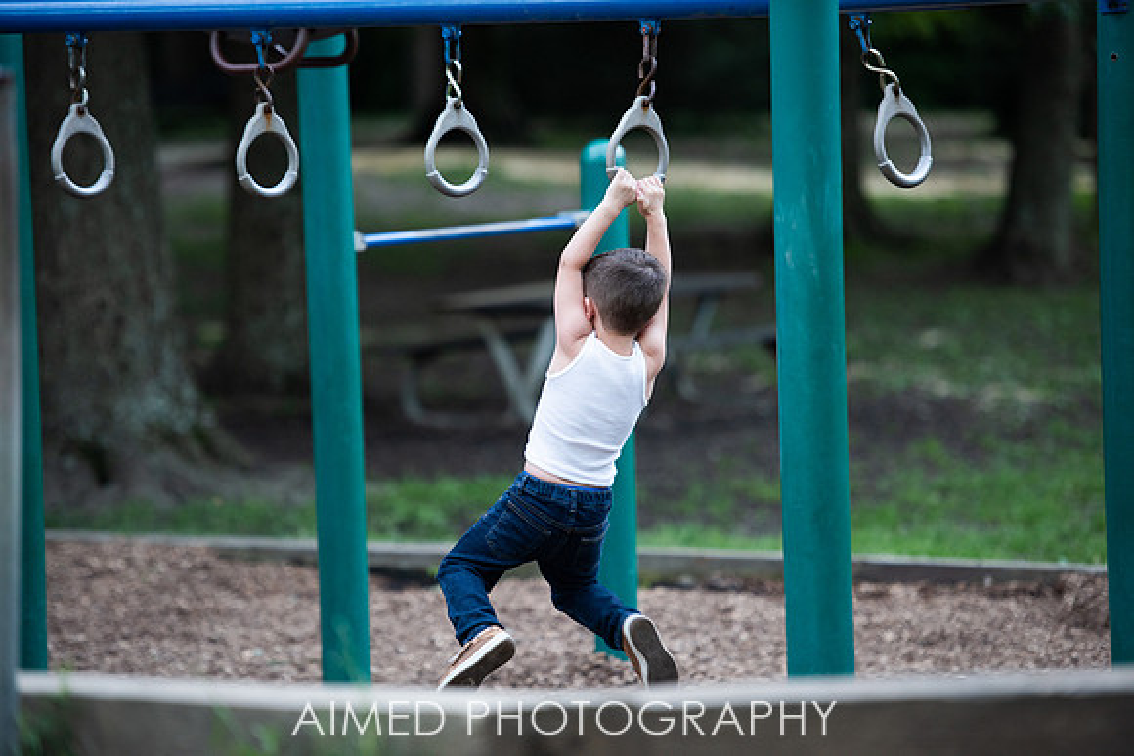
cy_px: 378
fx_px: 5514
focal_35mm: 175
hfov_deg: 11.7
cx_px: 567
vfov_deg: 7.9
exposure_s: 1/250
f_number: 2.8
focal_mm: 175
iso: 640
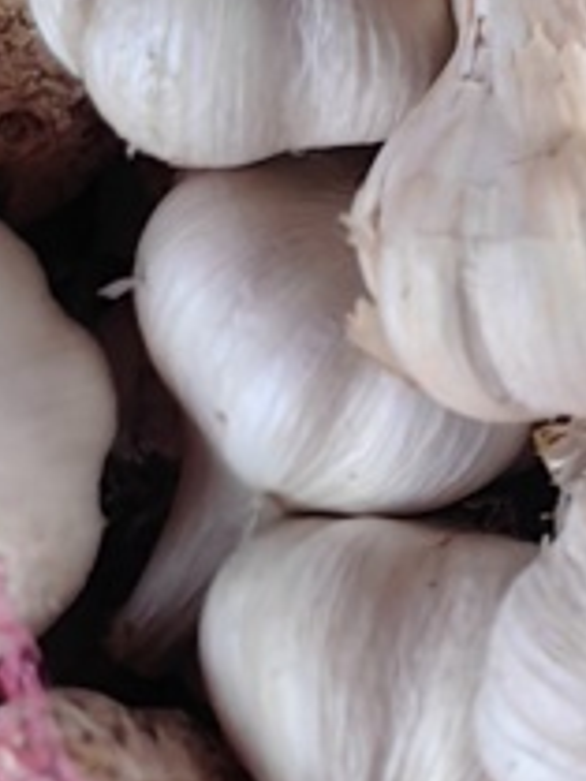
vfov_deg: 14.3
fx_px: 3112
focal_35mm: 138
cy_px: 278
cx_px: 1168
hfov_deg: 10.0
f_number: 2
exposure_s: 1/100
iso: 640
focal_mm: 5.75
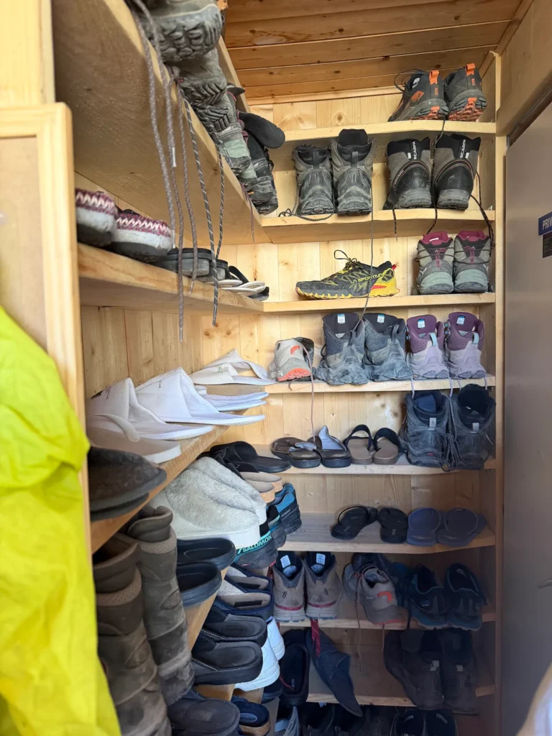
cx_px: 276
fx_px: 510
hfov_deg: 56.8
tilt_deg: -5.3
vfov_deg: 71.6
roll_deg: +3.1
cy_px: 368
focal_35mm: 24
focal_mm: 6.76
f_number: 1.78
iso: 320
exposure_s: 1/60
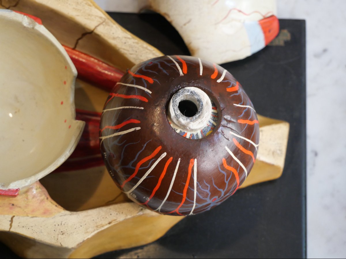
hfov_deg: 35.5
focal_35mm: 54
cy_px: 130
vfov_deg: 27.0
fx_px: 540
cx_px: 173
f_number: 4.6
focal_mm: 27
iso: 1600
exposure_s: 1/60
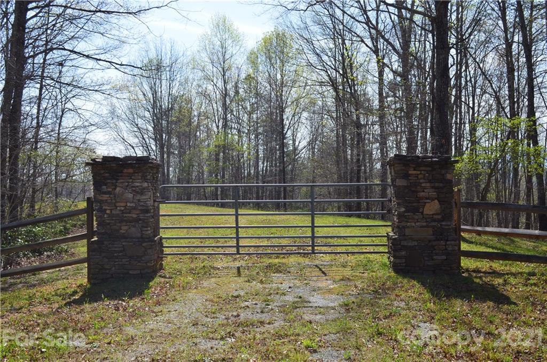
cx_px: 274
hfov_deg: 45.1
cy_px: 181
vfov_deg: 30.7
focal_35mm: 44
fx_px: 659
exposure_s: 1/250
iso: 220
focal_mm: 29
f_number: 10
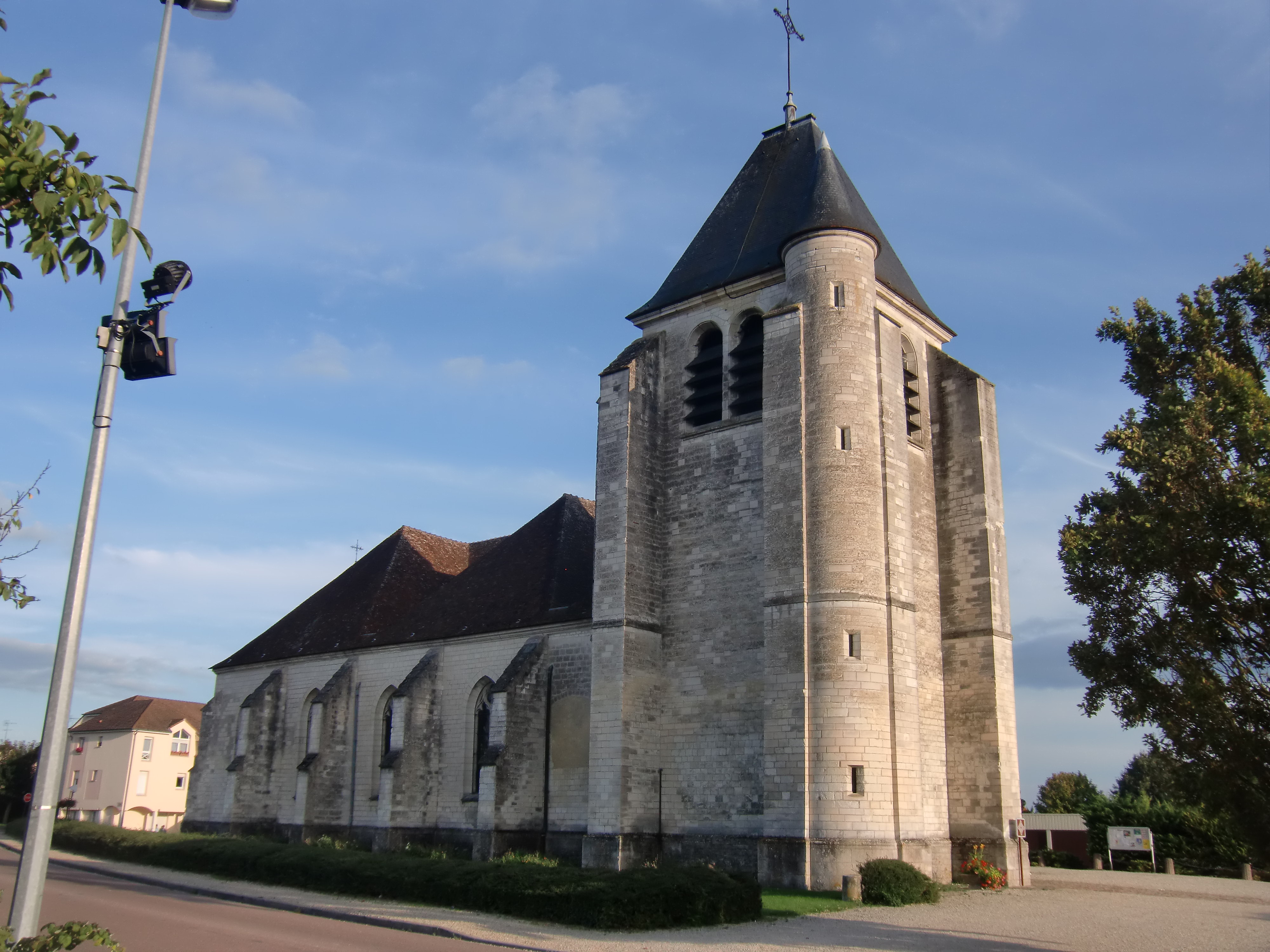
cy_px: 476
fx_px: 1064
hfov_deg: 61.7
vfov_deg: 48.2
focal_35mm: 29
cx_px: 635
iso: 64
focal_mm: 5.2
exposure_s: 1/500
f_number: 3.5
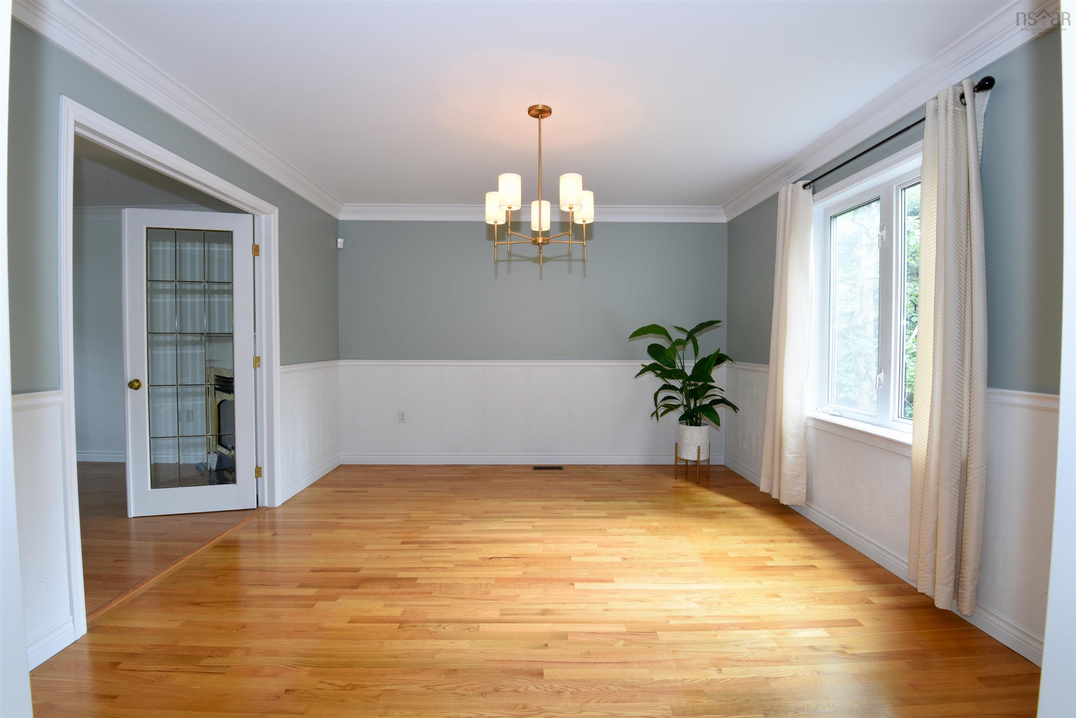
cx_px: 538
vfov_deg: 73.8
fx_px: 478
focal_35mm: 16
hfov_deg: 96.7
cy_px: 359
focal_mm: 16
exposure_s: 1/3
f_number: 10
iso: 400
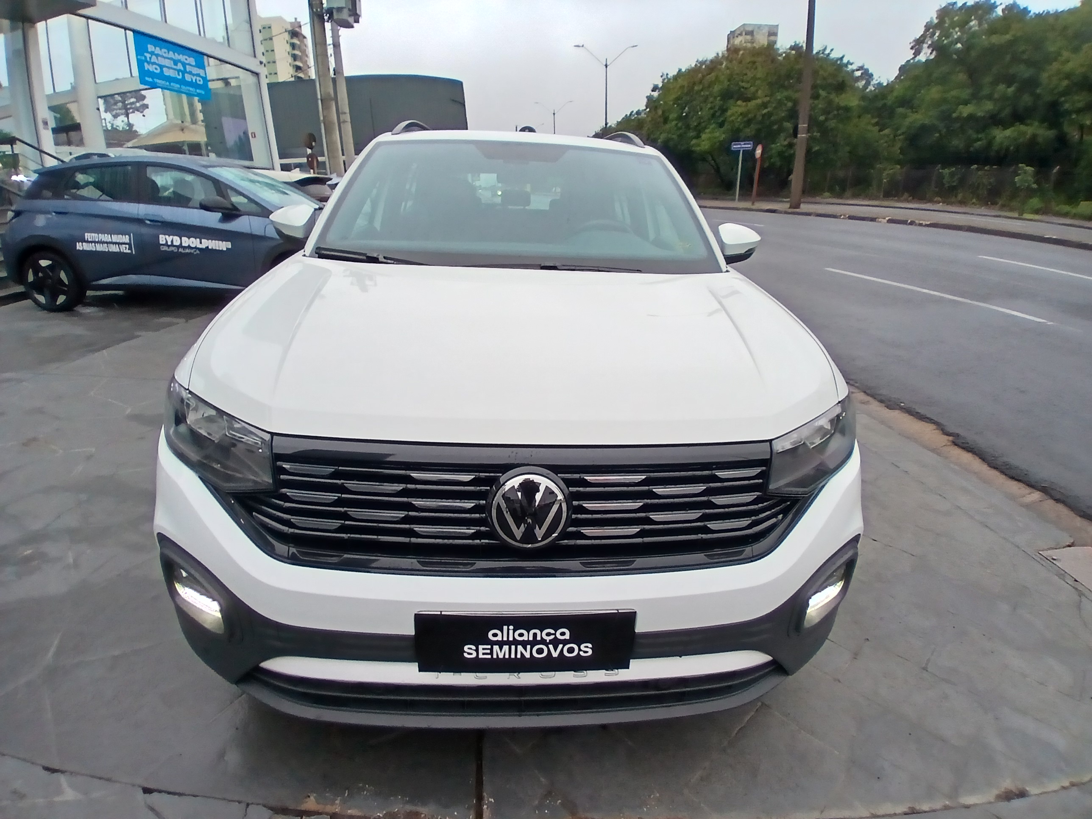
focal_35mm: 17
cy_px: 410
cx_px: 546
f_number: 2.2
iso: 64
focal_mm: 1.4
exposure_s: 1/60
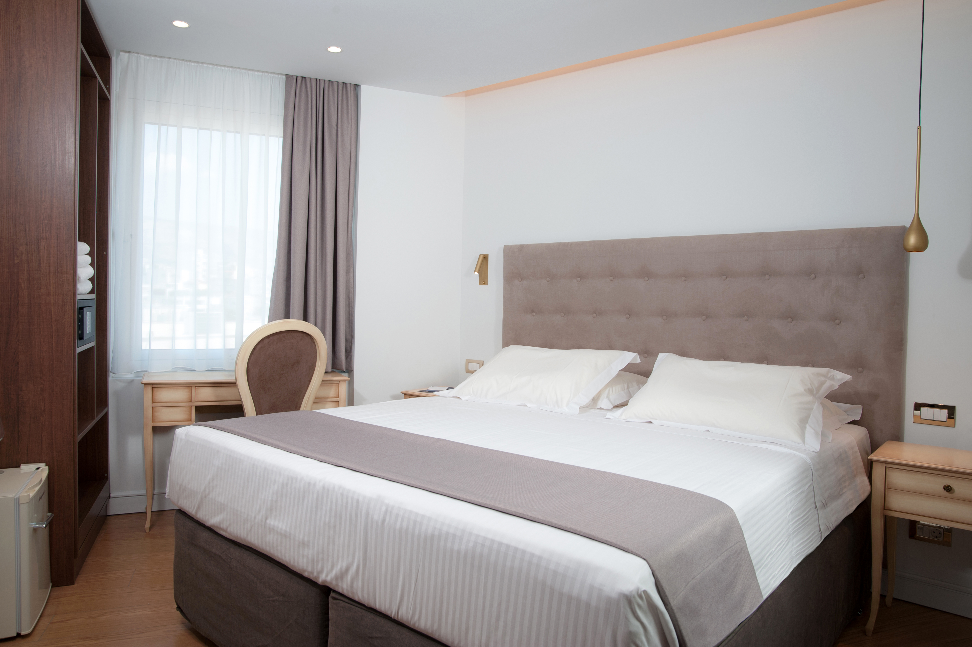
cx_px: 486
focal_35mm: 24
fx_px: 648
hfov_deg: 73.8
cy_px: 324
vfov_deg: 53.1
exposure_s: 1/80
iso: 250
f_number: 10
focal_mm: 24
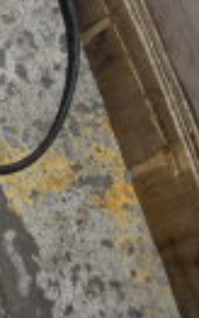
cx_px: -471
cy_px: -154
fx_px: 1231
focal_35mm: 142
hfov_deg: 7.6
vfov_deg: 13.8
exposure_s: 1/40
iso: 200
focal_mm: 20
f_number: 3.8
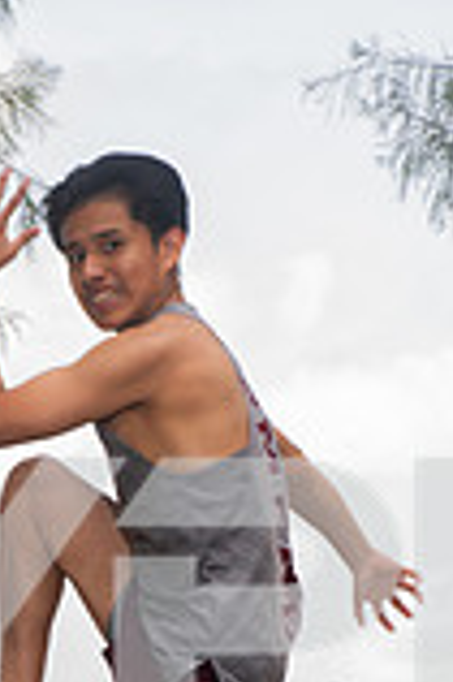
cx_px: 73
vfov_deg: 14.3
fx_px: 2591
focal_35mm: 137
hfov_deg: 10.0
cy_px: 898
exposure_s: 1/250
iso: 250
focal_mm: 48
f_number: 7.1
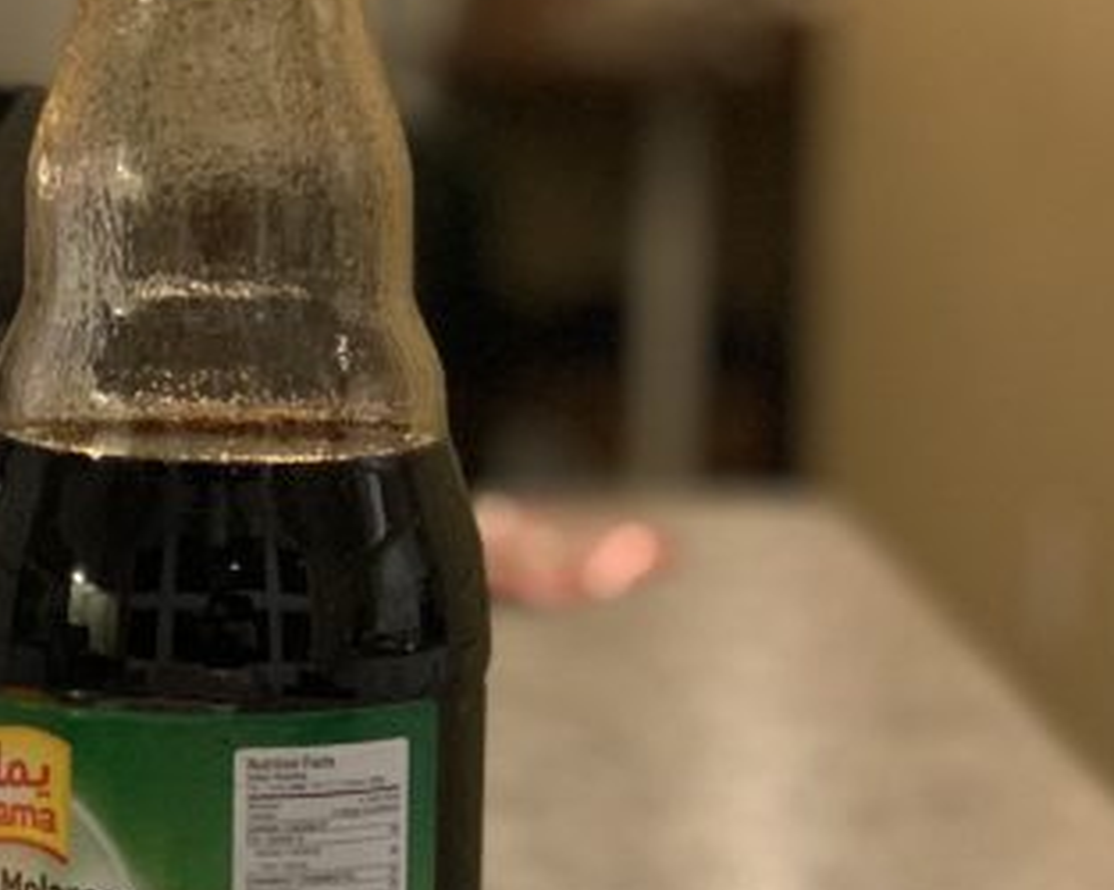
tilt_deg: -10.4
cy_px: 740
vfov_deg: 9.3
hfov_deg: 11.4
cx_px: -206
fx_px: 5470
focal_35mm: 166
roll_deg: -0.9
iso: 400
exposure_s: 1/40
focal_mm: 6
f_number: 2.4
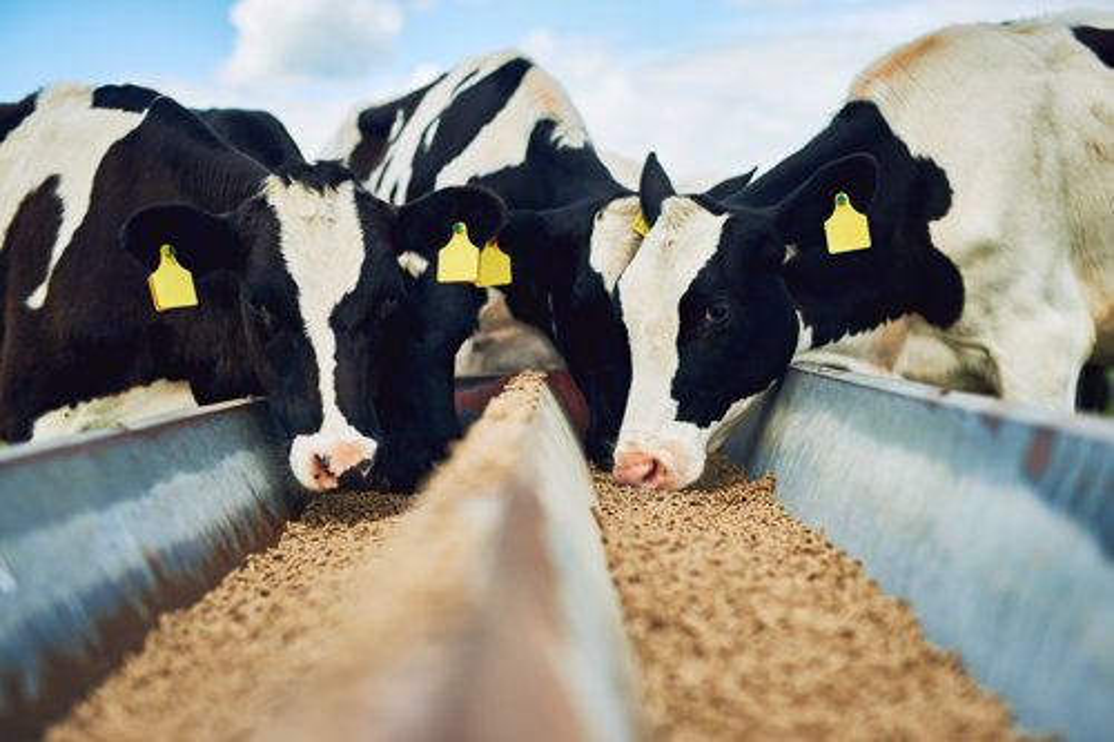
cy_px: 371
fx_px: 1547
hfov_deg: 39.6
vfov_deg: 27.0
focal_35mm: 50
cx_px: 557
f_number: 2.2
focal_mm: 50
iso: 200
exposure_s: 1/5000
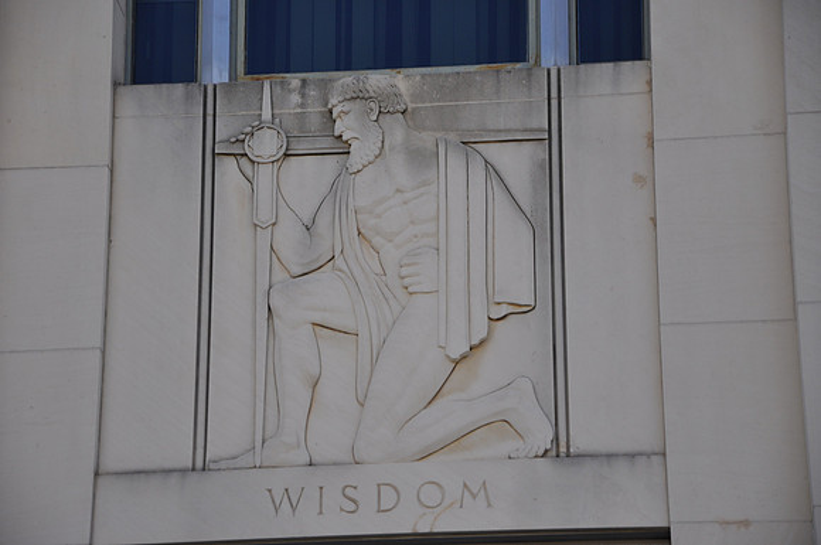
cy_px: 272
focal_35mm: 128
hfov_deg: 16.1
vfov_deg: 10.7
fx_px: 2904
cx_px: 410
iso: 220
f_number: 5.6
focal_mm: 85
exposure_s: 1/125
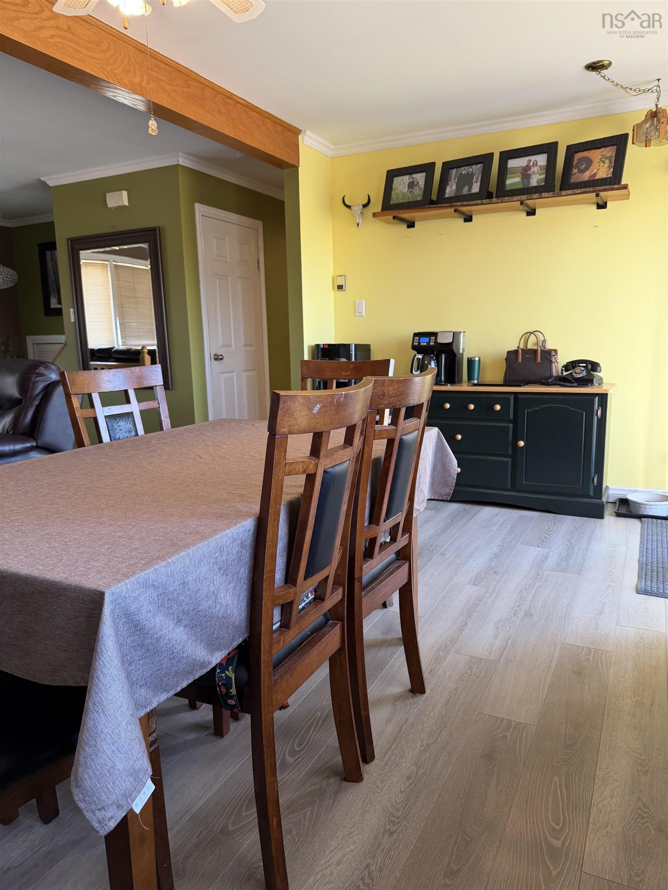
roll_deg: +1.2
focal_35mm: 24
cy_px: 445
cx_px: 334
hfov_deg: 56.8
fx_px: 618
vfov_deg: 71.6
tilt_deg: -10.1
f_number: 1.78
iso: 200
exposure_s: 1/105
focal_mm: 6.76
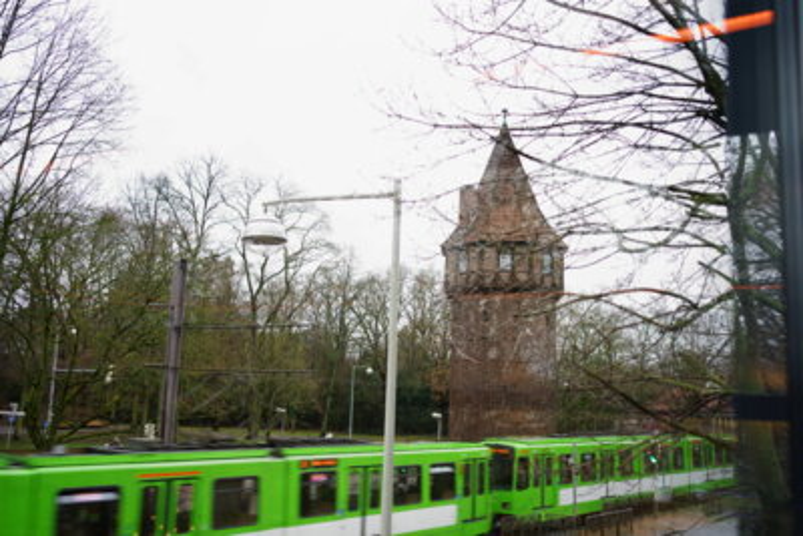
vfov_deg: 37.9
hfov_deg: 54.4
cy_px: 268
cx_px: 402
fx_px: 781
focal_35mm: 35
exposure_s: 1/60
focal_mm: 35
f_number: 3.2
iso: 100
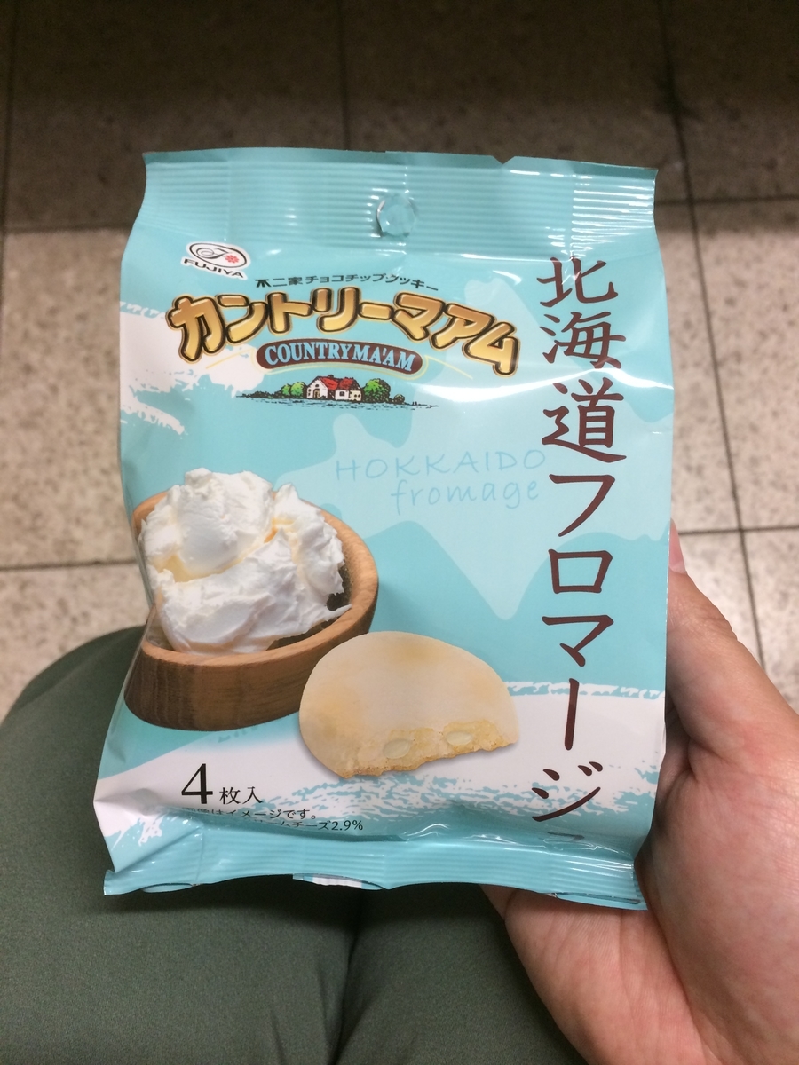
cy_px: 532
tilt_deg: -77.0
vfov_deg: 61.7
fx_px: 892
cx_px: 400
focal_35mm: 29
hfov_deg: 48.2
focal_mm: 4.15
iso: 100
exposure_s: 1/30
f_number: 2.2
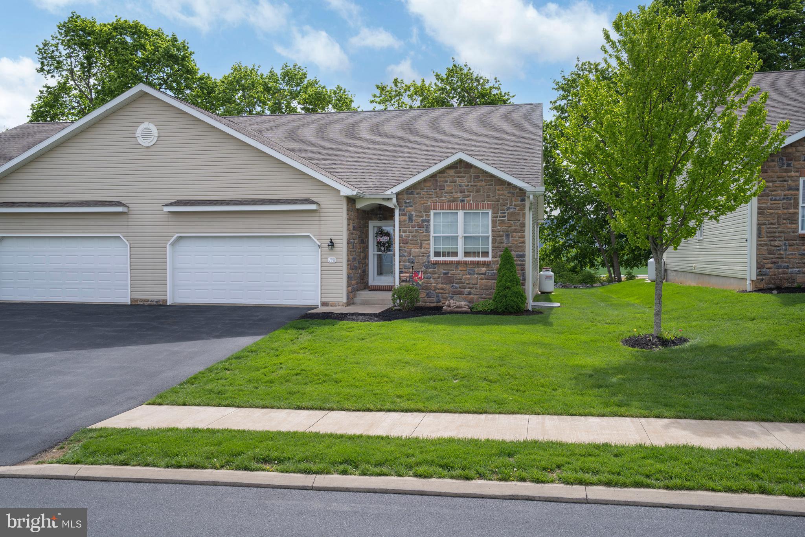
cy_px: 268
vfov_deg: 41.1
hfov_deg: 58.7
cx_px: 402
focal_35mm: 32
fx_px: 715
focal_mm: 32
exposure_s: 1/320
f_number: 7.1
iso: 125
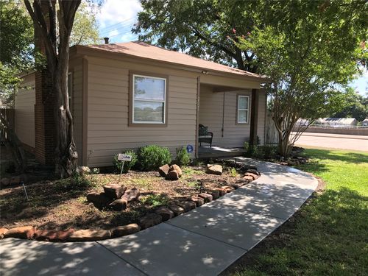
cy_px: 138
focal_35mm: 28
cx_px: 184
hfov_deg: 63.4
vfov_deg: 49.7
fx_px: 298
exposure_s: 1/630
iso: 20
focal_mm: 3.99
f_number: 1.8
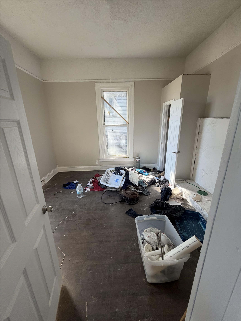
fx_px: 130
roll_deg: +0.4
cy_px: 160
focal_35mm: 14
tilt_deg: -14.8
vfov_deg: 102.1
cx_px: 120
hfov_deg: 85.7
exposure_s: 1/121
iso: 250
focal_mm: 2.22
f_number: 2.2
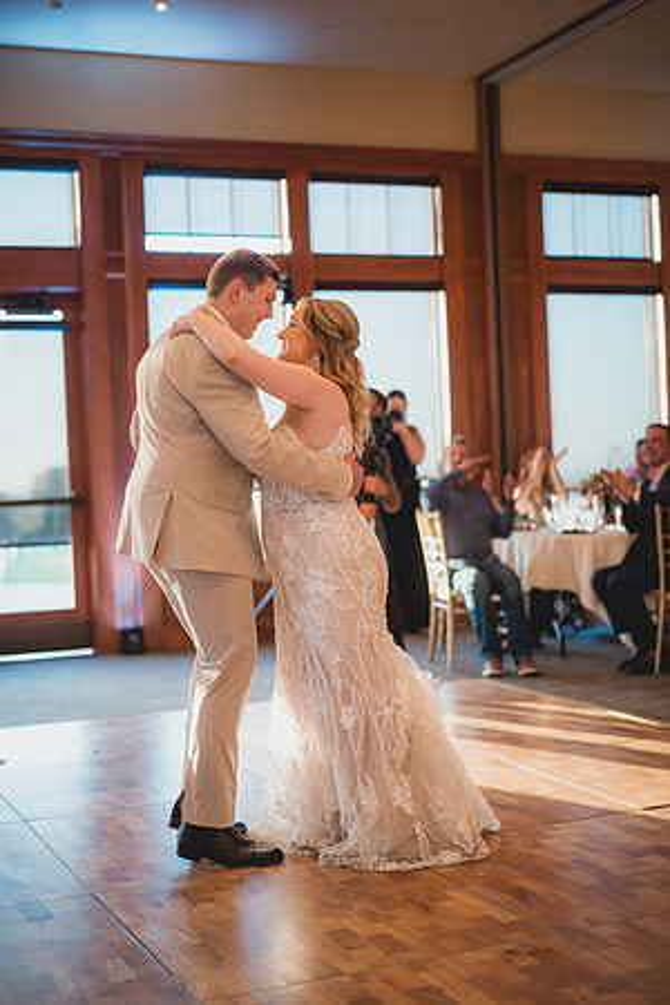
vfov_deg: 39.6
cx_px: 335
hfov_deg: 27.0
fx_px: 1396
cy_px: 502
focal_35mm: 50
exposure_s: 1/1250
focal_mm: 50
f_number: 1.4
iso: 1250
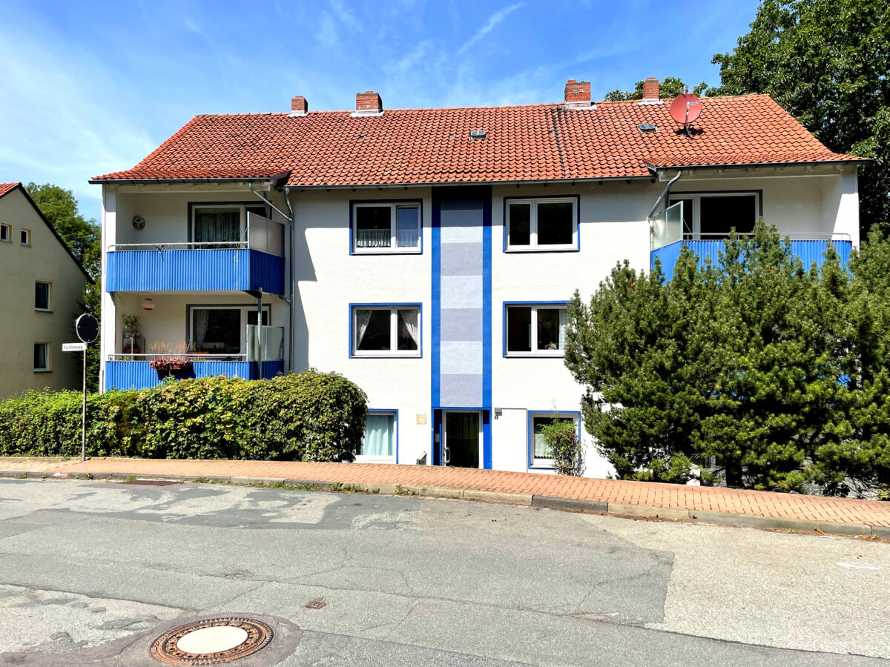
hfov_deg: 67.3
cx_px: 445
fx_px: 668
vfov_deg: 53.1
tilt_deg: +1.1
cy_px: 334
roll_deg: -0.1
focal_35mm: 26
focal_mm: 4.2
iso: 32
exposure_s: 1/3610
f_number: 1.6
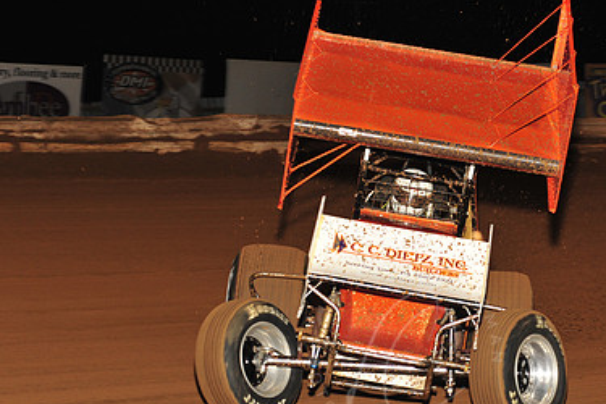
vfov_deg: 10.3
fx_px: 2239
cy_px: 205
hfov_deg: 15.4
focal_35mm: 133
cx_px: 404
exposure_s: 1/320
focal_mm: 86
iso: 1000
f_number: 7.1
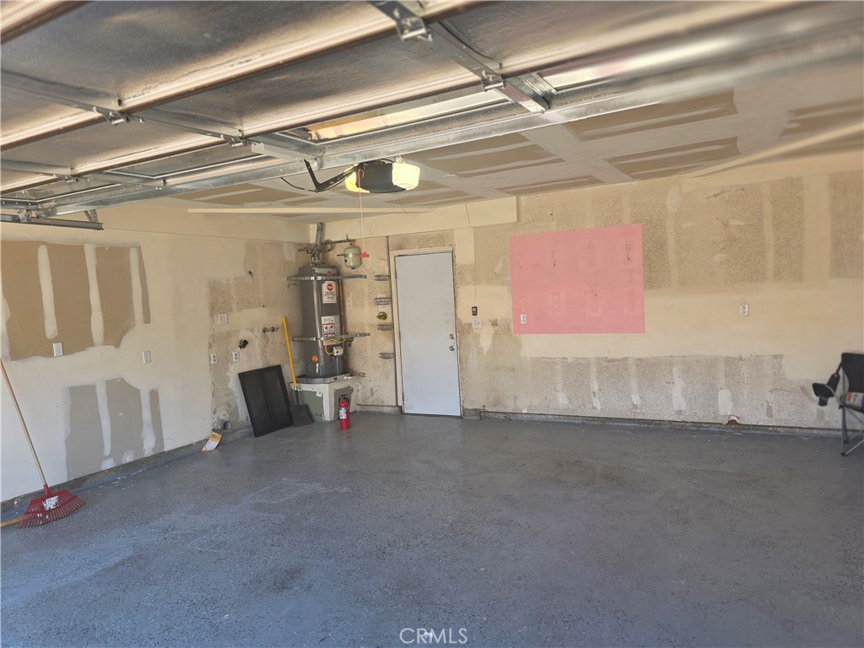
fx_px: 574
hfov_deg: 73.9
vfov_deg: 58.9
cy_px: 324
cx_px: 432
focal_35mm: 23
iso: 50
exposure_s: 1/120
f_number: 1.7
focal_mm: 6.3
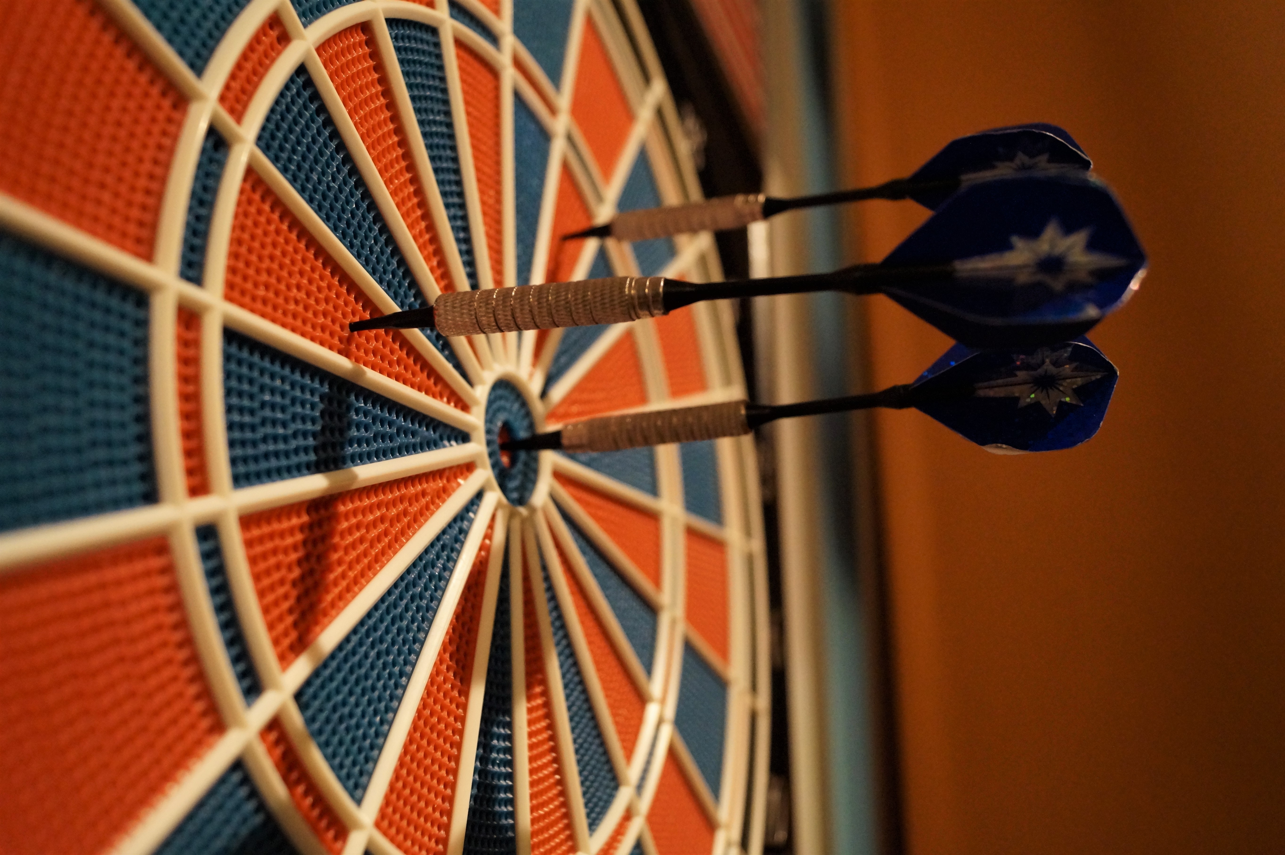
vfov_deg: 39.9
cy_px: 428
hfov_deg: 57.2
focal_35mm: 33
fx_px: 1177
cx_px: 642
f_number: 4
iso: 2500
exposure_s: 1/160
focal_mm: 22
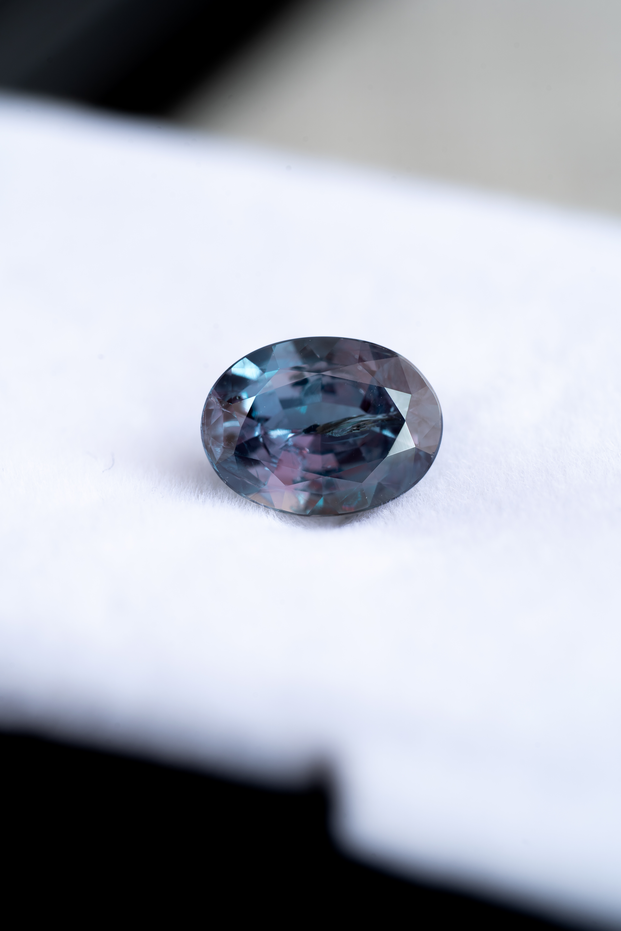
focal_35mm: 90
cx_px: 310
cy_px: 466
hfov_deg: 15.2
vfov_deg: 22.6
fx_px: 2329
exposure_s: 1/3
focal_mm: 90
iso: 100
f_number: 7.1
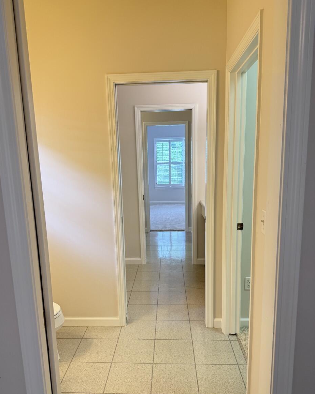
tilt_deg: -10.3
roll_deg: +1.4
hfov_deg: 54.9
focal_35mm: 26
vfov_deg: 65.8
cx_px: 152
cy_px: 218
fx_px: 303
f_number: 1.78
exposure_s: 1/60
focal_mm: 6.76
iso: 160
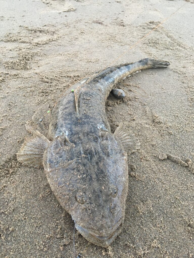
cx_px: 97
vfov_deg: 61.7
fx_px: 217
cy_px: 129
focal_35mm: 29
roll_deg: -3.0
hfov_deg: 48.2
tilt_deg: -39.3
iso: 200
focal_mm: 4.15
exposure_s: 1/33
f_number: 2.2
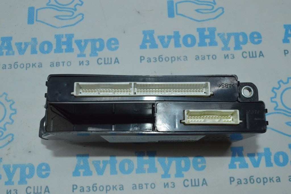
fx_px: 339
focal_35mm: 42
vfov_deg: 31.8
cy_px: 97
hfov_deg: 46.4
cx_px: 146
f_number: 16
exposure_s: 1/200
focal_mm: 28
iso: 3600
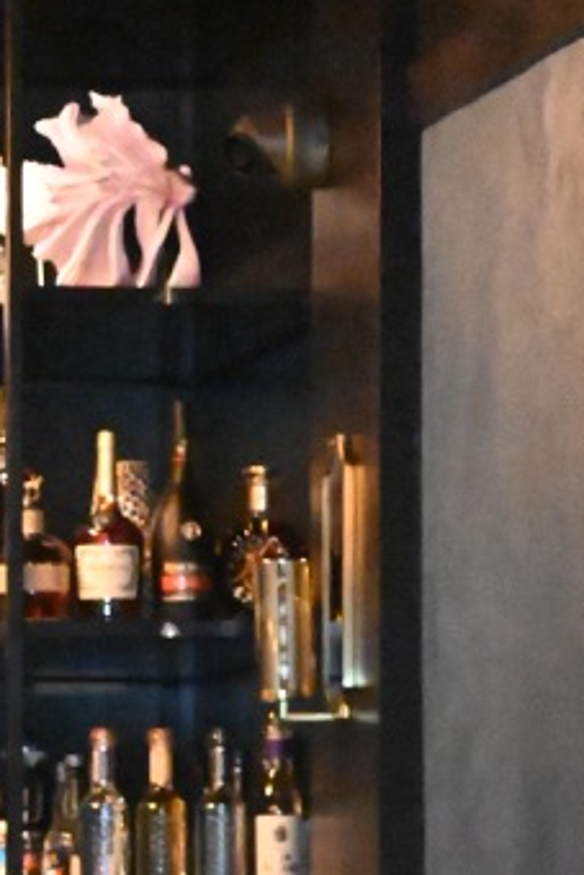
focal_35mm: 307
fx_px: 7462
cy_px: 1318
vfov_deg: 6.6
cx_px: -221
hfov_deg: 4.5
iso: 25600
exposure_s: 1/200
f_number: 4.5
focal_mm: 58
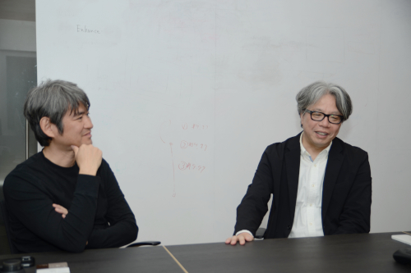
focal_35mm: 46
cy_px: 137
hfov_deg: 42.8
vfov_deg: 29.2
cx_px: 201
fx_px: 525
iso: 100
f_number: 2.8
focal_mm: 30
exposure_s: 1/200
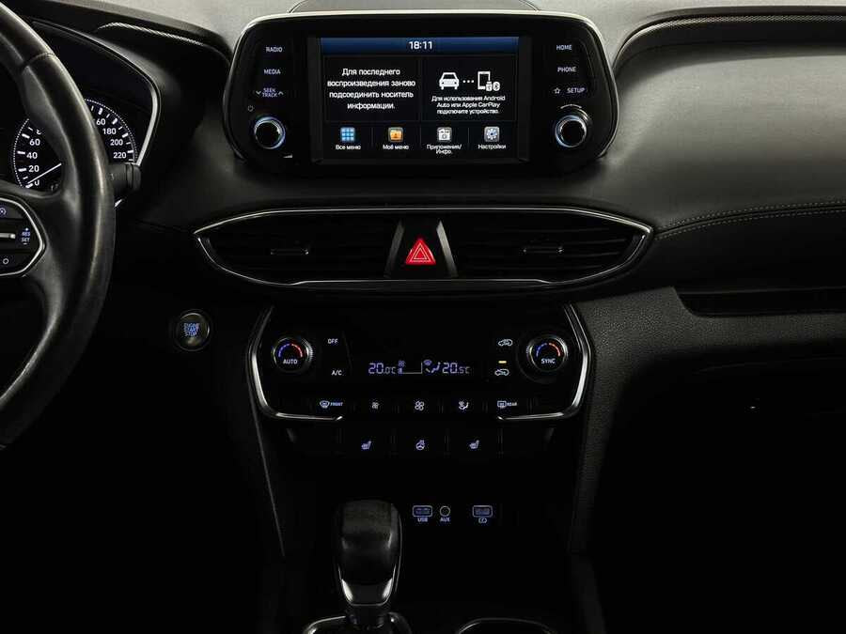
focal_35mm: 48
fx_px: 1173
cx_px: 423
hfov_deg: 39.7
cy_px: 317
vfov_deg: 30.3
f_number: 1.78
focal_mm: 6.86
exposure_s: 1/50
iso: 100
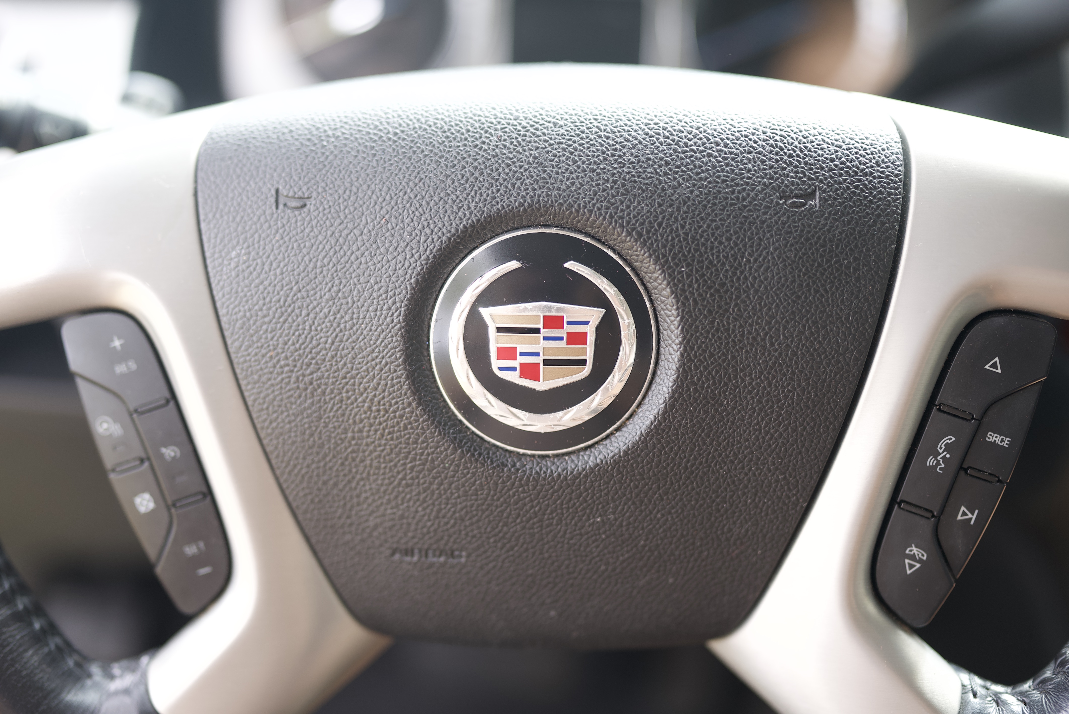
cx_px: 534
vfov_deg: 37.9
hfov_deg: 54.4
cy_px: 357
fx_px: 1040
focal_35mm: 35
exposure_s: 1/200
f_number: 1.4
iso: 160
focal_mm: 35
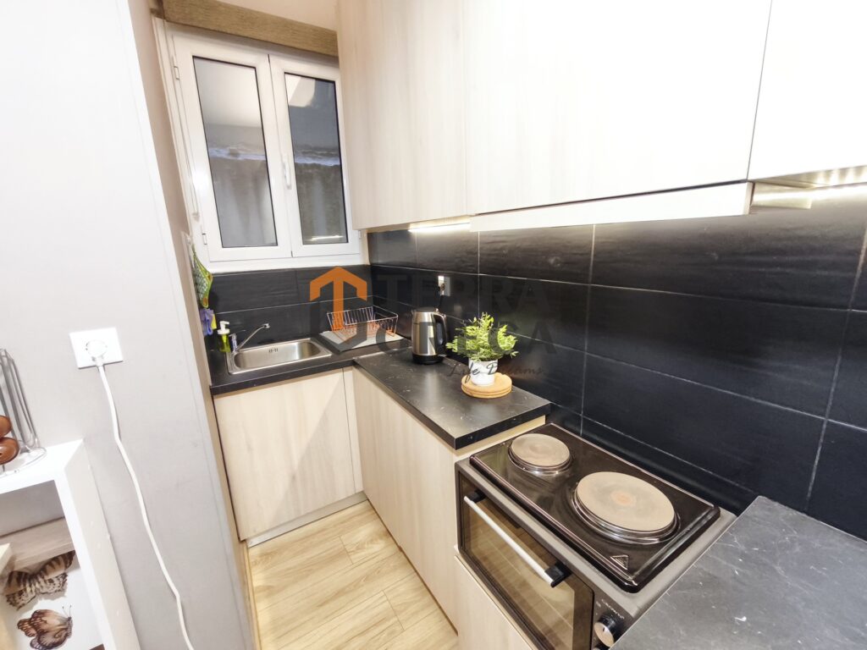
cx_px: 434
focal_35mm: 15
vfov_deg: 81.7
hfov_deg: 98.2
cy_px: 325
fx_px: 376
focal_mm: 1.91
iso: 500
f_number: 2.2
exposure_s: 1/33.3
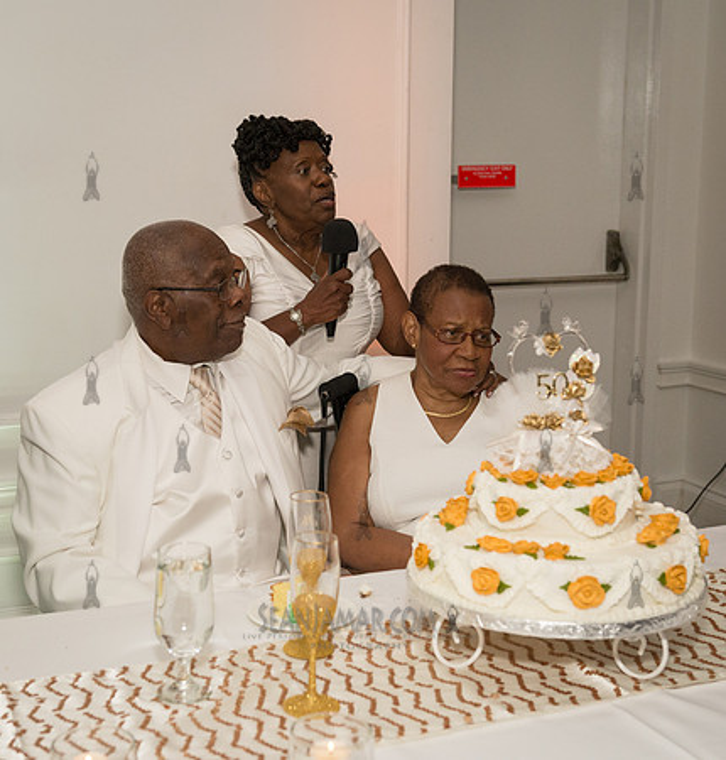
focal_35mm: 52
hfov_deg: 32.0
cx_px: 320
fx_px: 1265
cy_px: 380
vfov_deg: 33.4
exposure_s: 1/800
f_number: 4.5
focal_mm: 40
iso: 2500
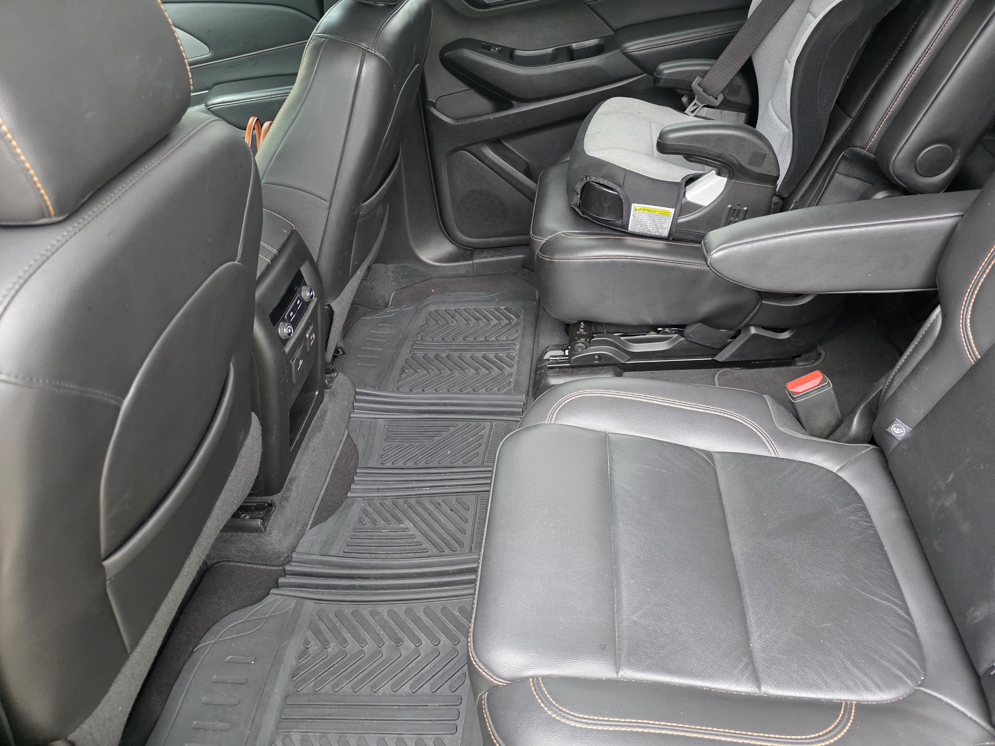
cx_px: 498
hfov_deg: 73.9
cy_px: 373
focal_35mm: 23
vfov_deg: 58.9
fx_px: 661
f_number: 1.7
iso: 800
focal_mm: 6.3
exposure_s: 1/100
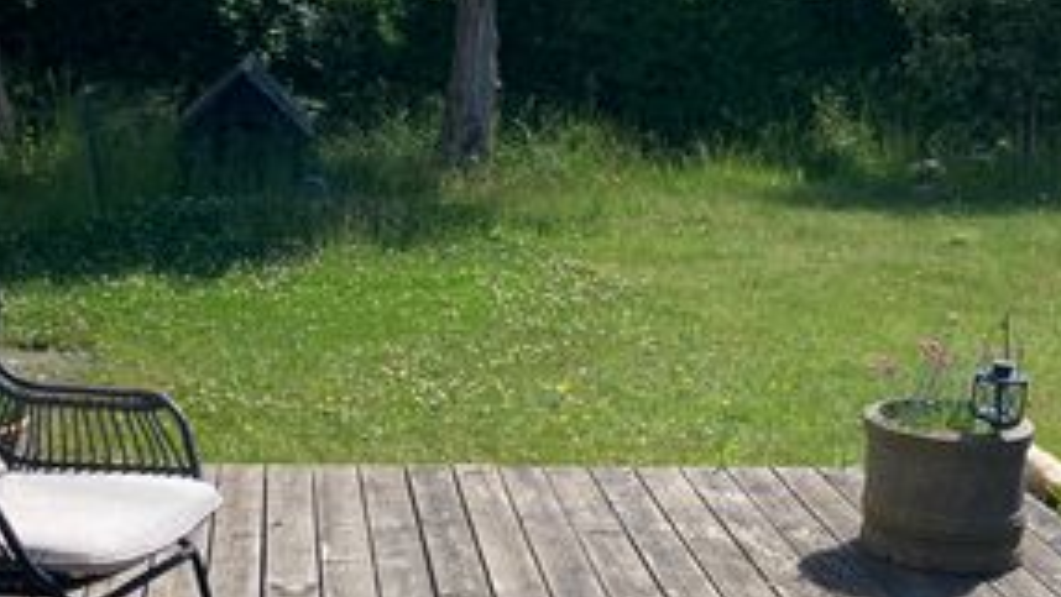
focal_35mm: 64
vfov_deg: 18.8
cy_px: 219
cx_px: 367
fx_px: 1801
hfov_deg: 32.6
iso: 32
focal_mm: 3.99
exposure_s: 1/1215
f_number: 1.8
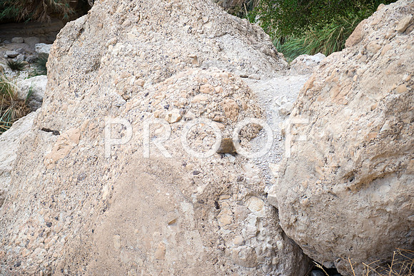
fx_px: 805
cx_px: 207
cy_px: 138
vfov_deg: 19.5
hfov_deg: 28.8
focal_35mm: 70
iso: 200
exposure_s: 1/800
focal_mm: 70
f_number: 2.8
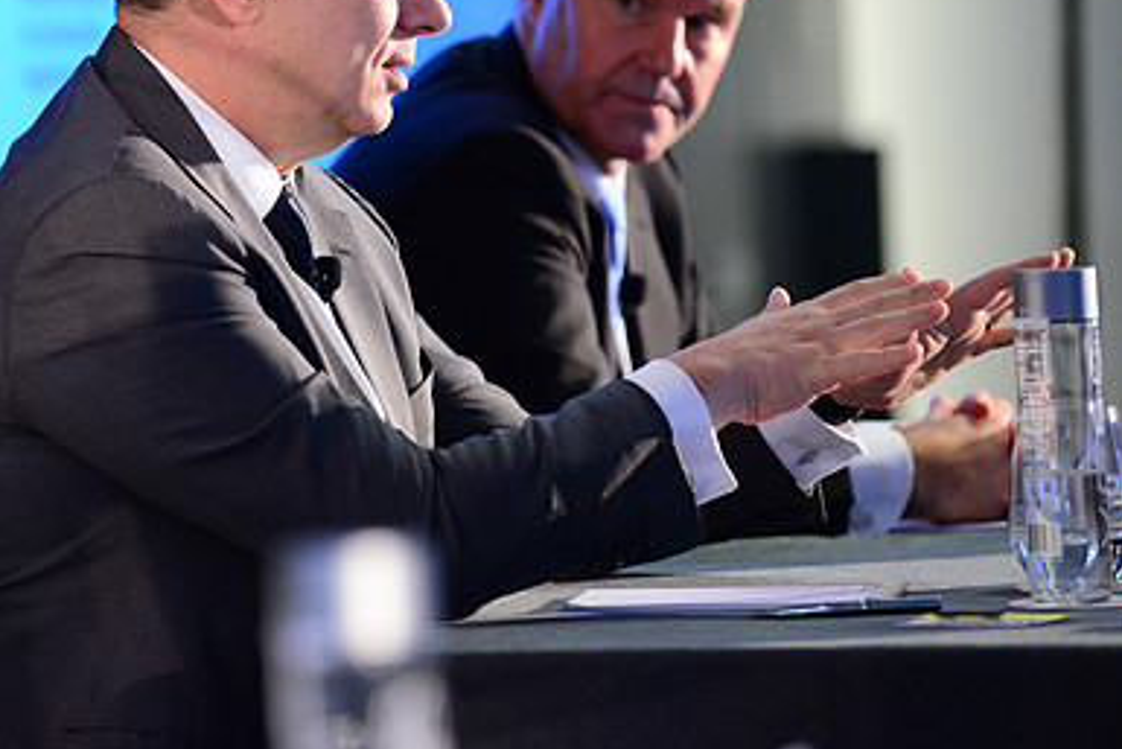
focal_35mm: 256
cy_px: 194
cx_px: 283
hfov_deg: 8.0
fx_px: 7981
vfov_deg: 5.4
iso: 4000
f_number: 2.8
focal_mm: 170
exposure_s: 1/125
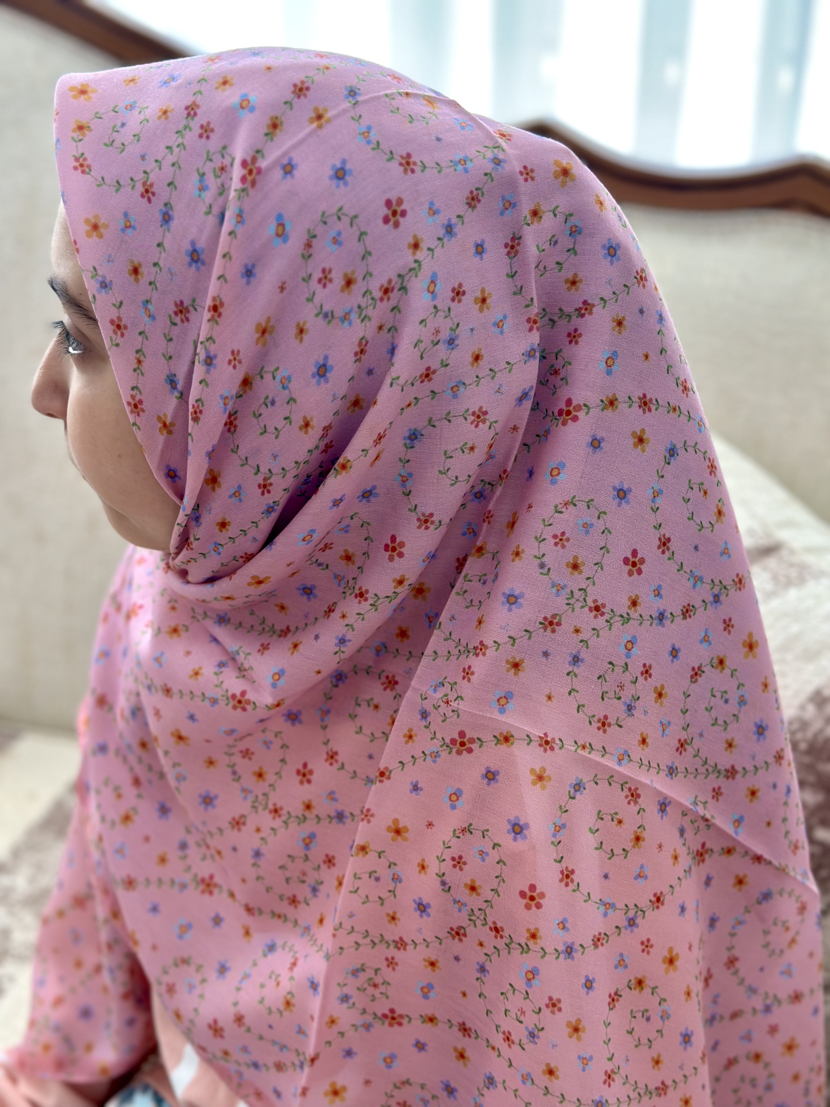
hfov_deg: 30.3
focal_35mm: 48
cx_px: 415
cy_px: 554
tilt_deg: -27.1
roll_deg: -0.5
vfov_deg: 39.7
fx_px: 1535
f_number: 1.78
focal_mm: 6.86
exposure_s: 1/100
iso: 100
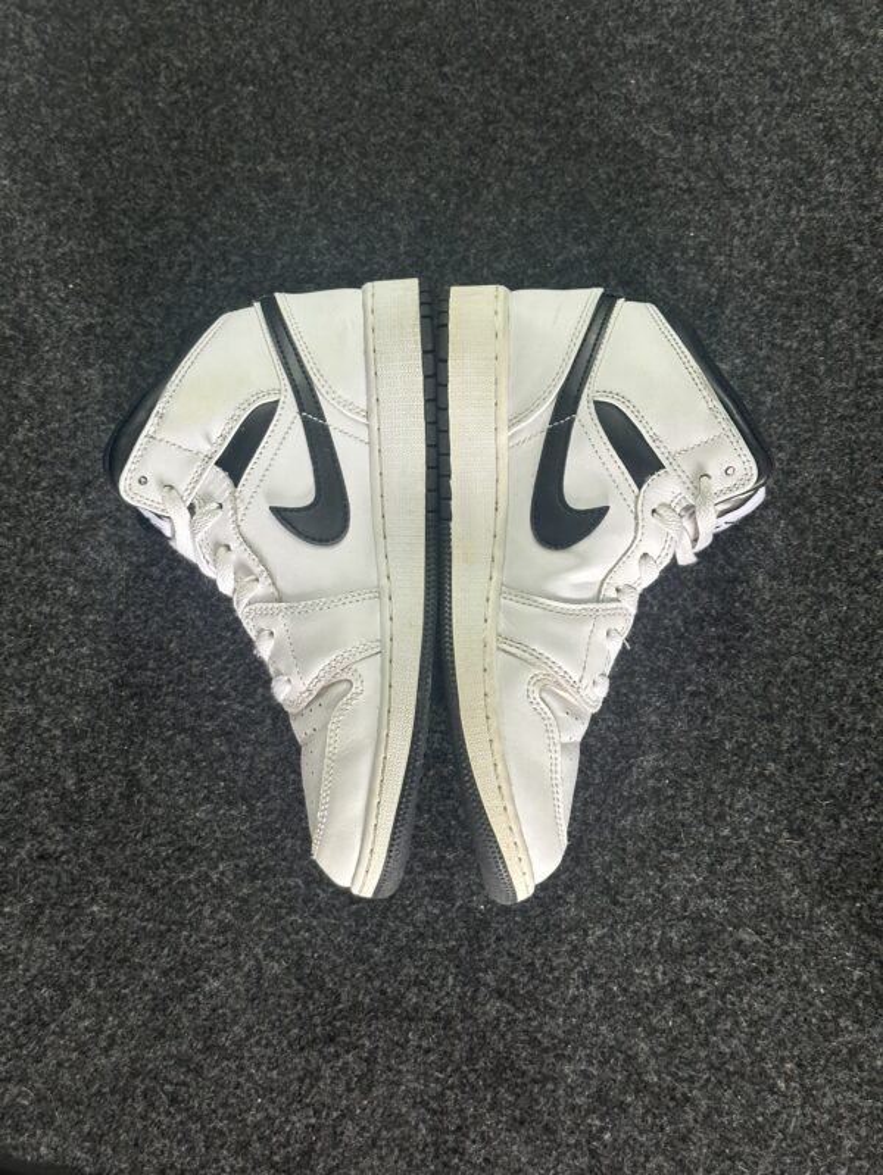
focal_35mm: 48
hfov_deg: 30.3
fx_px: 1631
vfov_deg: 39.6
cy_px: 588
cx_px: 442
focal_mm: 6.86
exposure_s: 1/50
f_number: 1.78
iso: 125
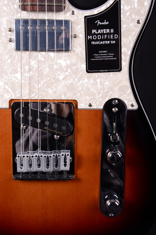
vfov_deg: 35.1
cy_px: 118
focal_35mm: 57
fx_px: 372
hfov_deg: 23.7
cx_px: 78
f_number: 13
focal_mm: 38
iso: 200
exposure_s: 1/200
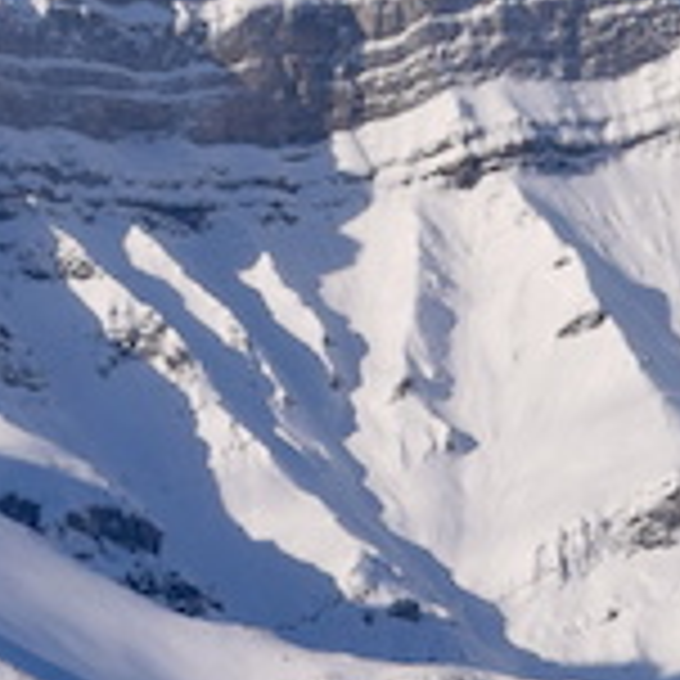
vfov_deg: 1.4
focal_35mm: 1293
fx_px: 28737
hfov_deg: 1.4
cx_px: -1166
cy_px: -565
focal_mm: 120
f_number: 13
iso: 200
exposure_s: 1/640
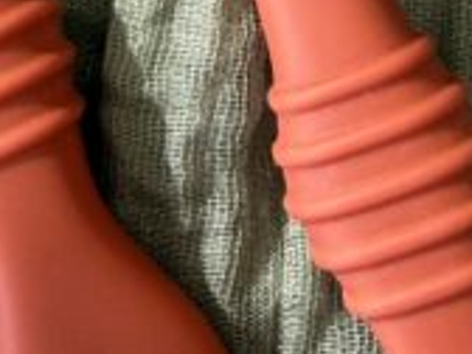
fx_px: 1554
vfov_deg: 12.8
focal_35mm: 114
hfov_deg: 17.2
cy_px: -34
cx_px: 169
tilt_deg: -84.6
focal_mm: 2.22
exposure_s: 1/99
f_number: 2.2
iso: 100
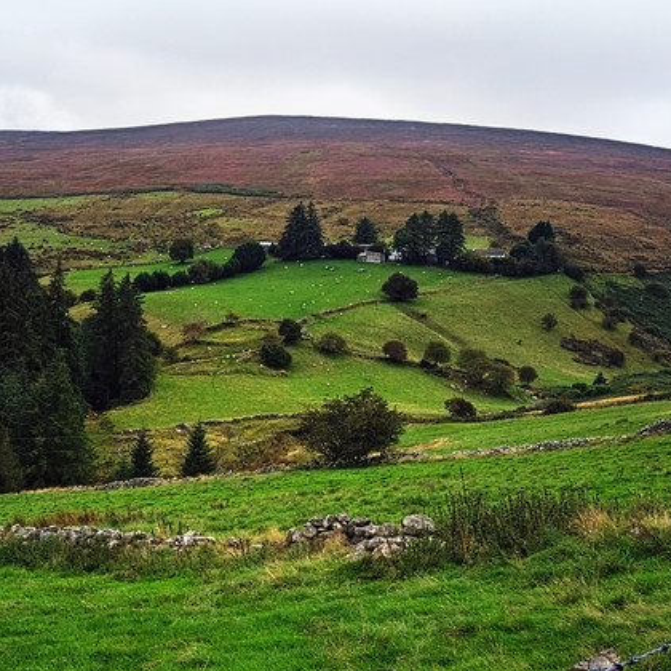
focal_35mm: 53
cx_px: 228
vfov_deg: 32.2
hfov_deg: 32.0
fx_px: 1162
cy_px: 337
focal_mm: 27
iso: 640
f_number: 16
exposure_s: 1/60
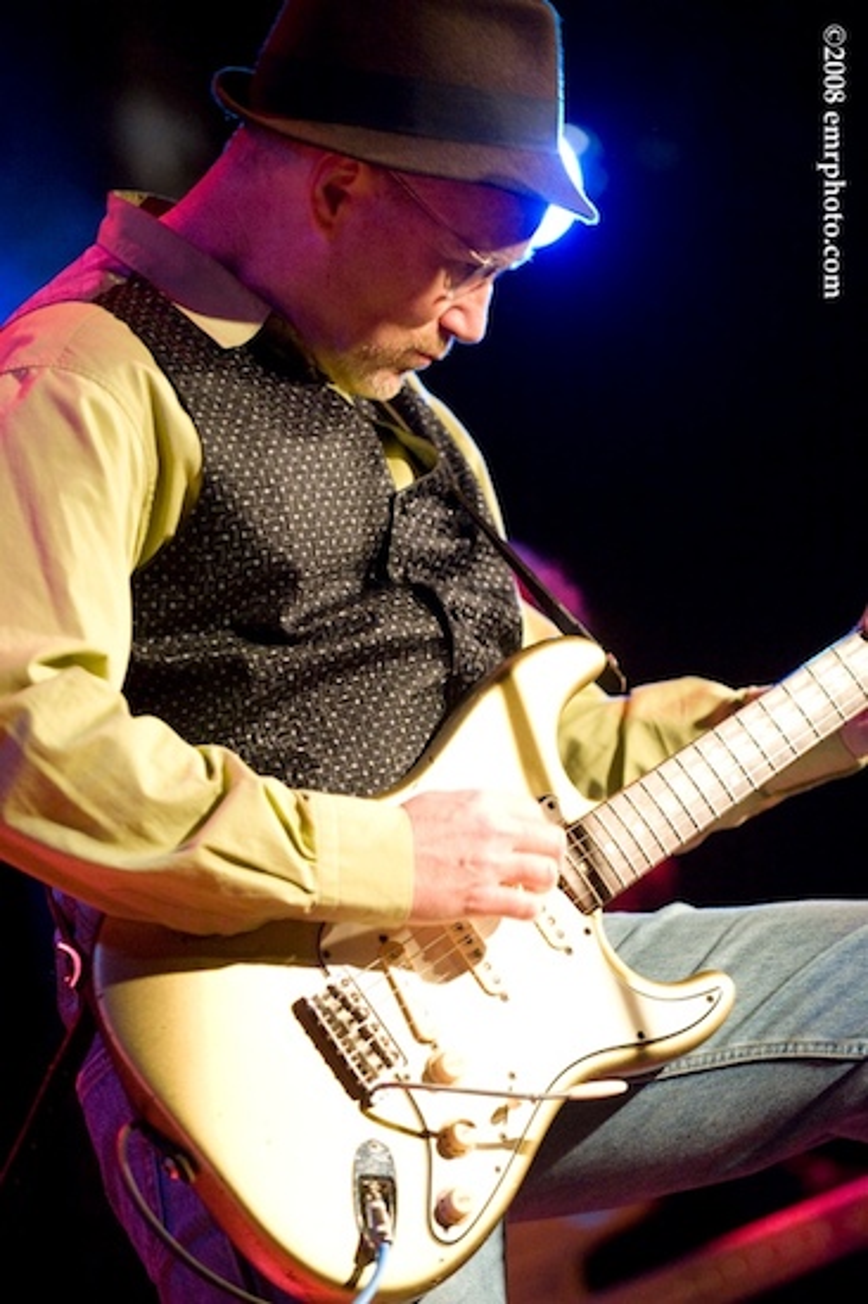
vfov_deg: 13.7
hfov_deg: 9.1
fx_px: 5431
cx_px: 434
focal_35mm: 150
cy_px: 652
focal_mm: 150
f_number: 2.8
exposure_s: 1/125
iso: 5000
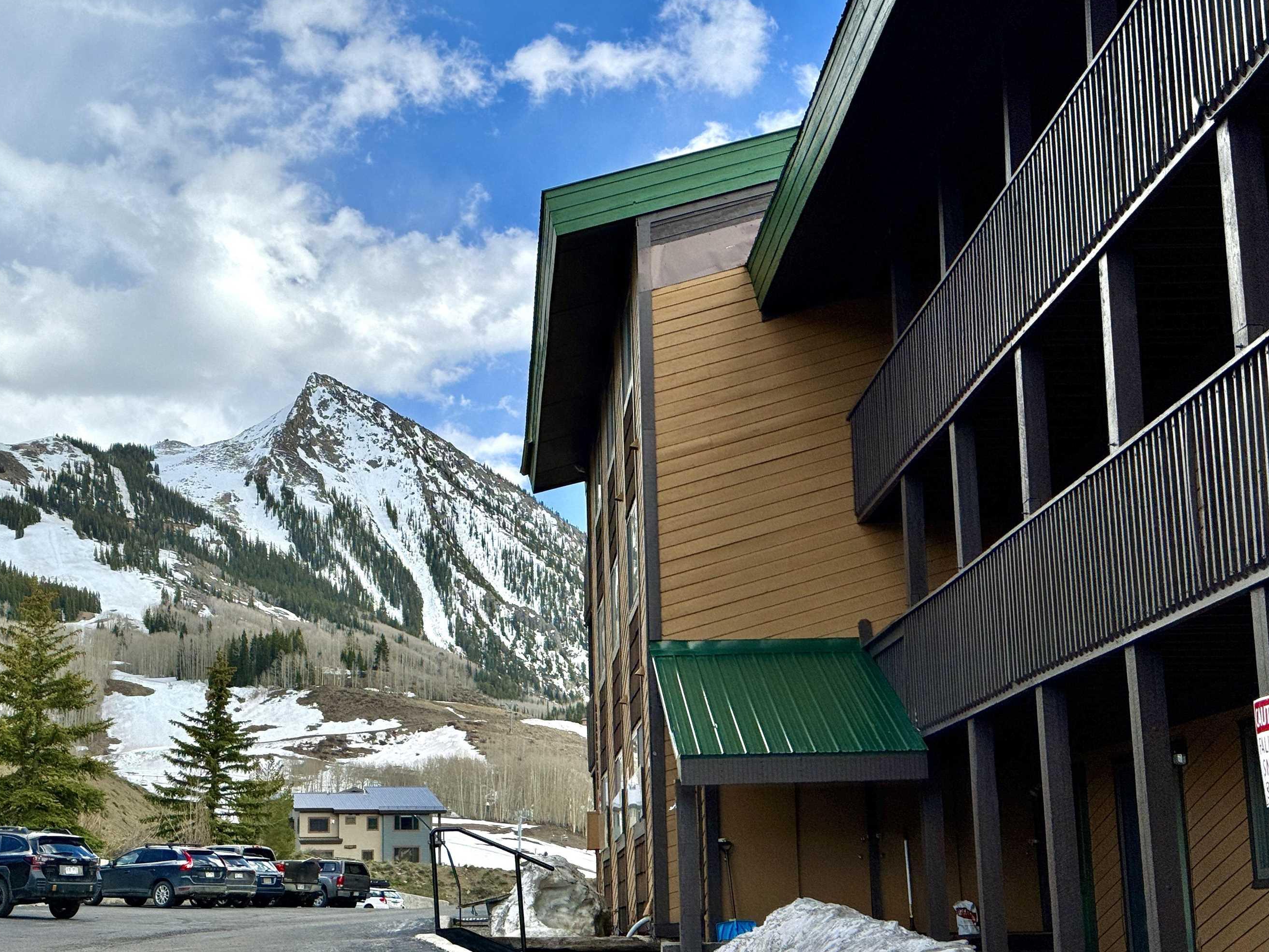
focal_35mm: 56
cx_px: 533
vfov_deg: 26.1
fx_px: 2053
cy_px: 544
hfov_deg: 34.3
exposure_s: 1/7092
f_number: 1.78
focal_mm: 6.76
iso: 64
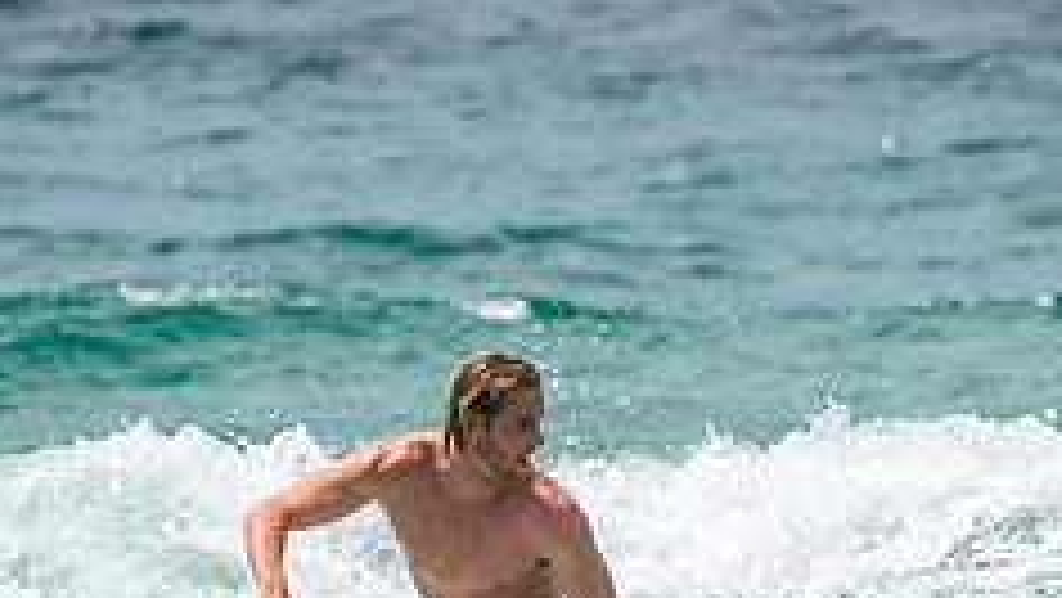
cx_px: 495
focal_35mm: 1702
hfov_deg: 1.3
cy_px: 704
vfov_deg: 0.7
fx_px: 47950
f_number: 11
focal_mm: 660
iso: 720
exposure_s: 1/2000
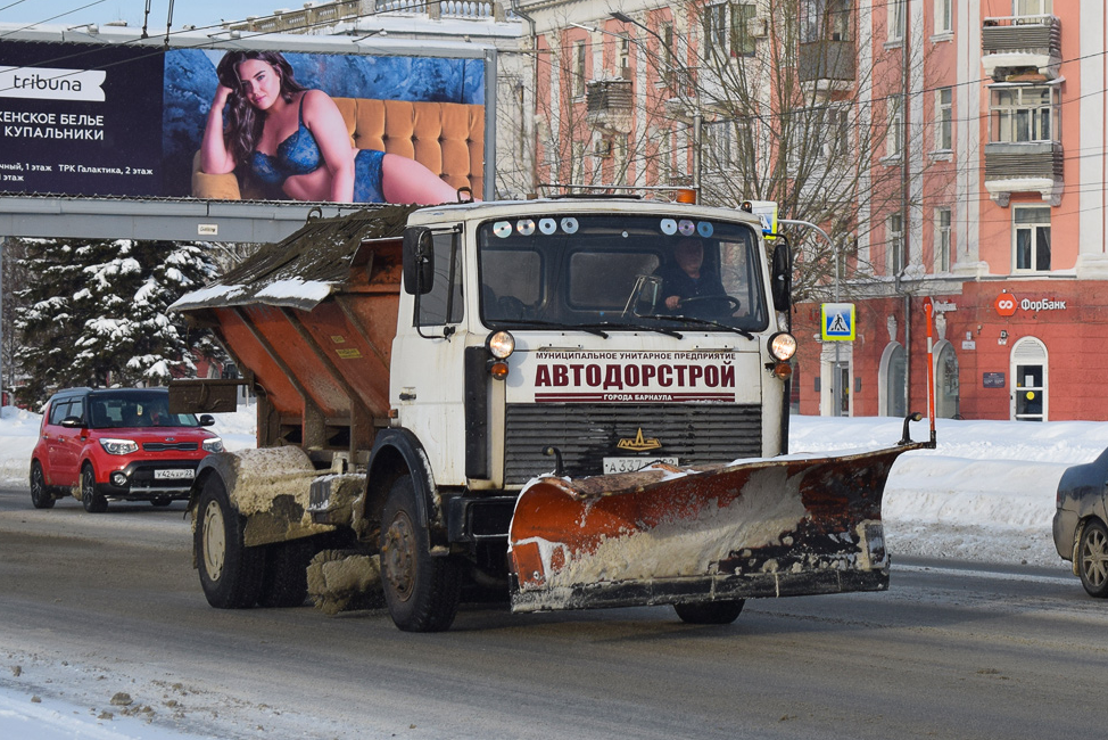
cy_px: 295
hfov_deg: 20.1
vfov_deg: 13.5
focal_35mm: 102
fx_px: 3128
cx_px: 577
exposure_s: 1/800
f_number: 5.6
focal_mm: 55
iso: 200
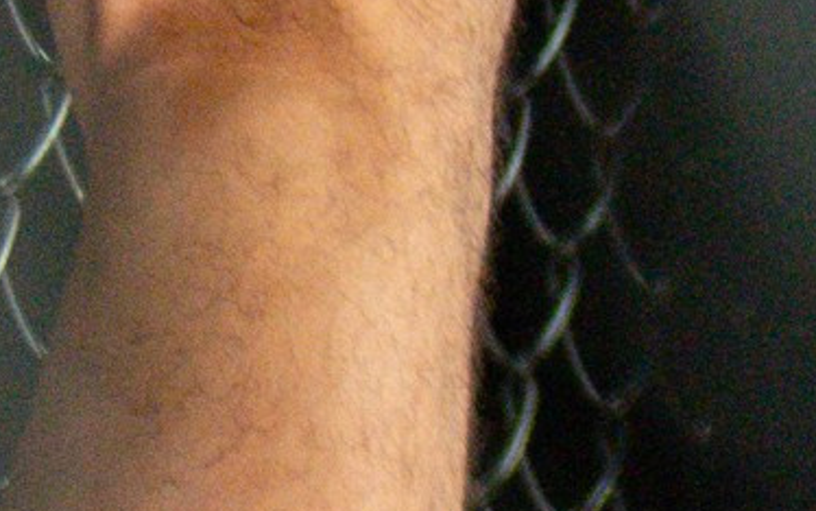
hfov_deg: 2.7
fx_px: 16995
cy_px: -1751
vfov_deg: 1.7
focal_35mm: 764
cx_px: -301
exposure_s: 1/320
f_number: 4
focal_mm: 80
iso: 2000
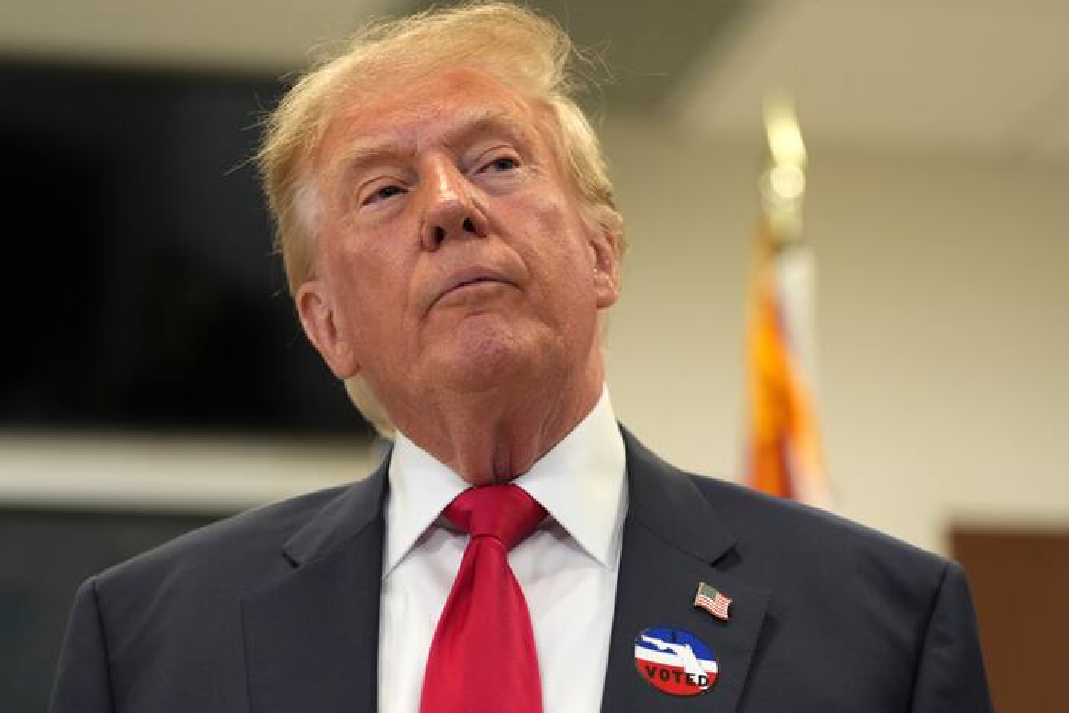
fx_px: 3148
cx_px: 534
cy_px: 356
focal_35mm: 106
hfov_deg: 19.3
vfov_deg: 12.9
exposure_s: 1/400
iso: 1600
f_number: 2.8
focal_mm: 106
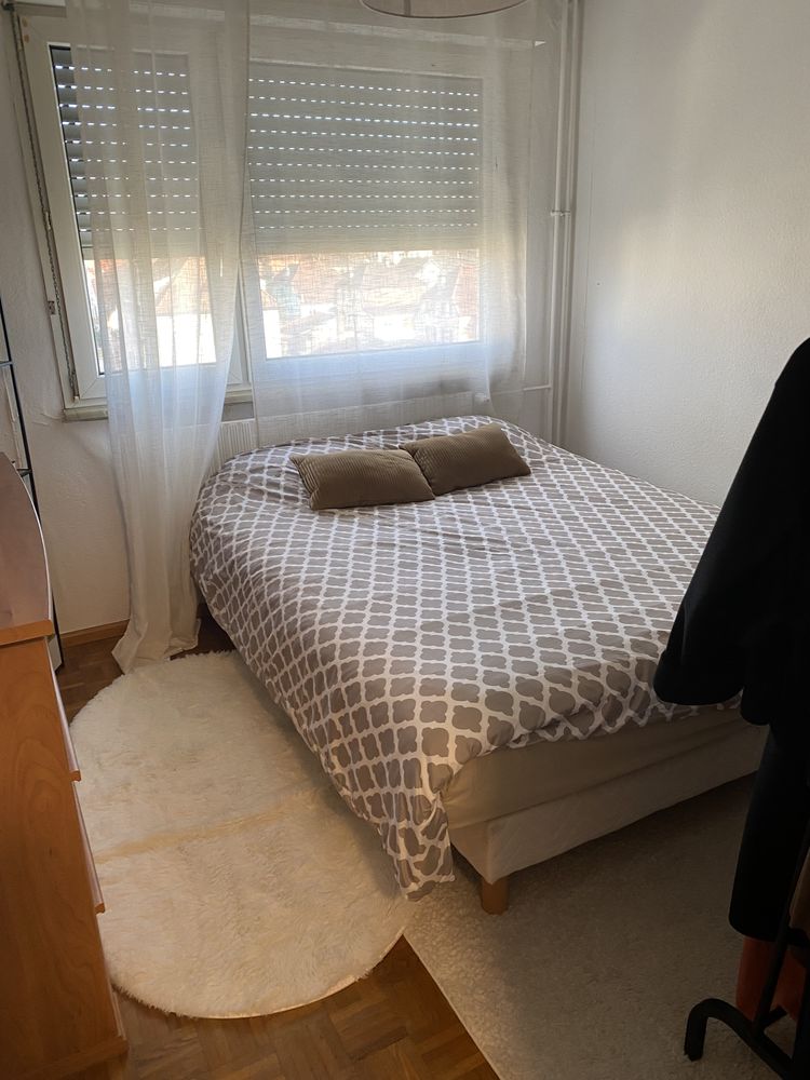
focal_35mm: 26
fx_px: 811
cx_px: 405
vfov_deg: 67.3
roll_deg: +2.8
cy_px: 540
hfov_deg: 53.1
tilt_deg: -15.5
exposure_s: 1/50
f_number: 1.8
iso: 64
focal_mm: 4.25
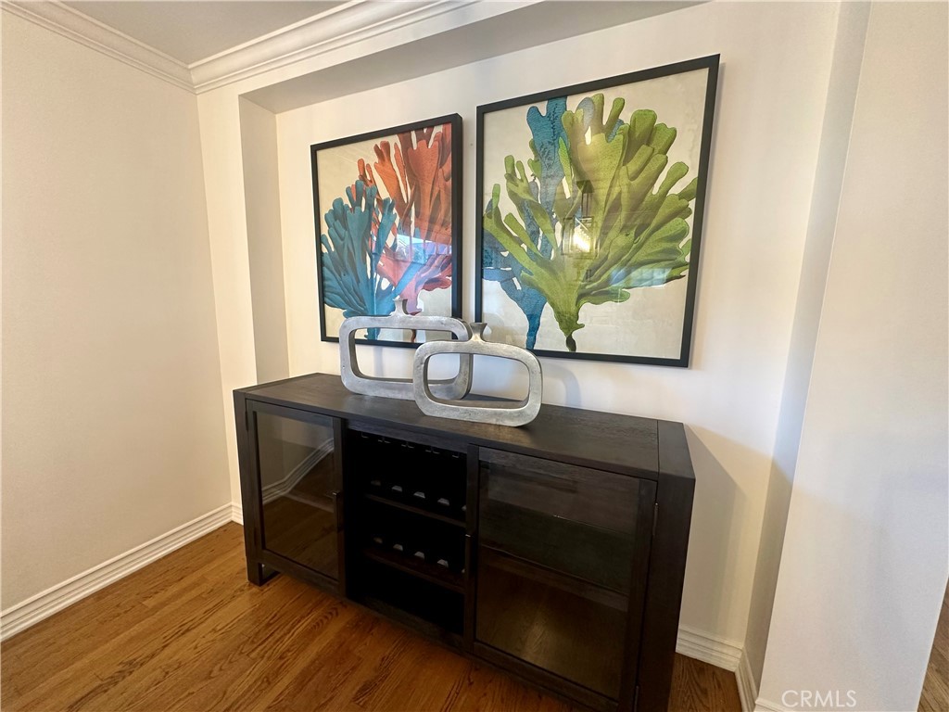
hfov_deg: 102.1
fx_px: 384
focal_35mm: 14
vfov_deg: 85.7
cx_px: 474
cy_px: 356
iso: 250
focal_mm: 2.22
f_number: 2.2
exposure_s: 1/60
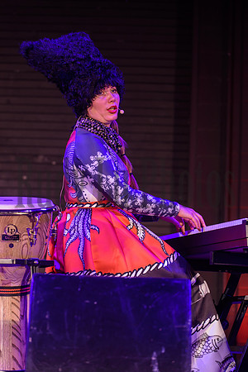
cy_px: 186
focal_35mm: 120
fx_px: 1240
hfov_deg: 11.4
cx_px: 124
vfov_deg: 17.1
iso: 1600
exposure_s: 1/125
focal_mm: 120
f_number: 5.6
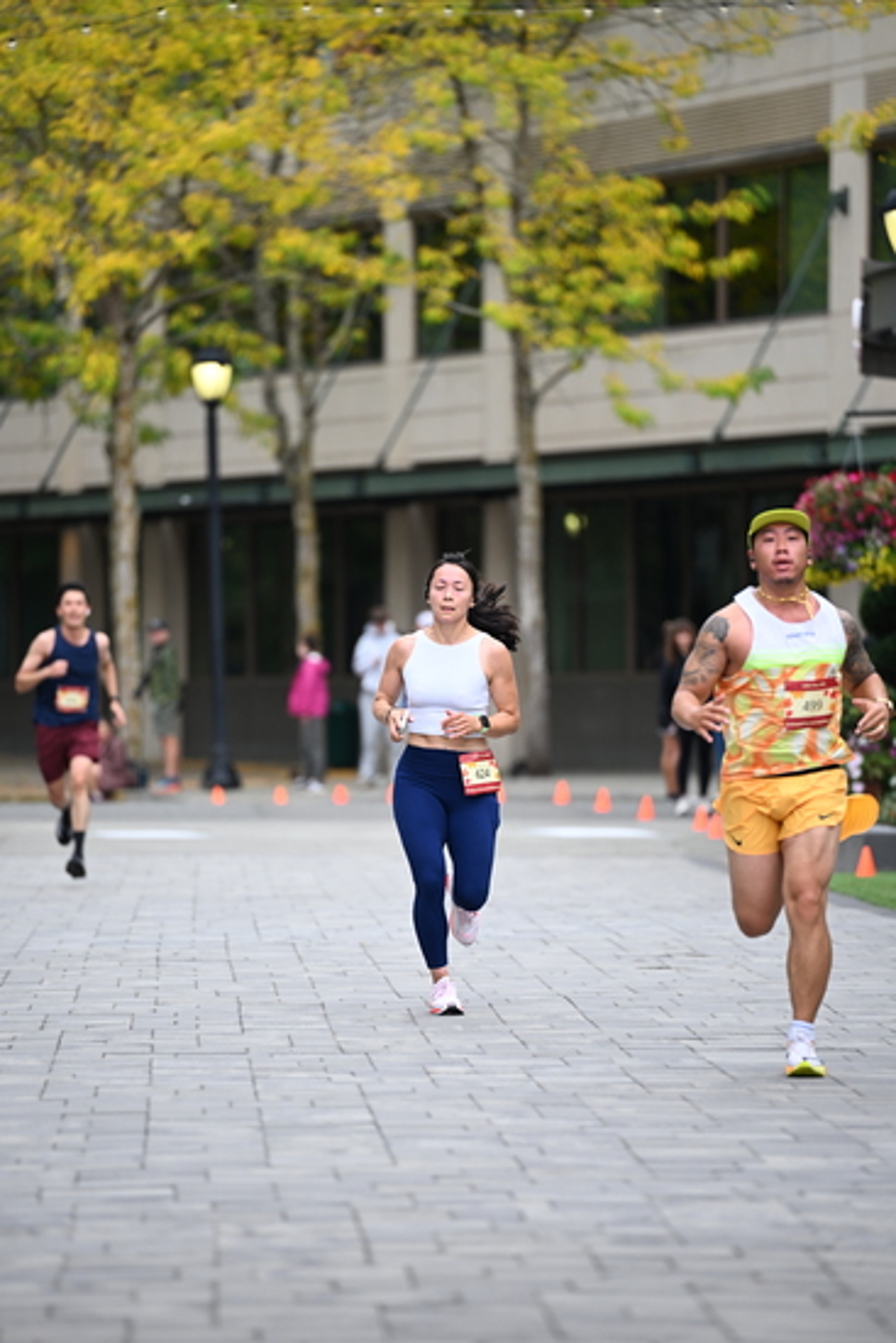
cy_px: 672
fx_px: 7461
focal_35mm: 200
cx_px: 448
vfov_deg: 10.3
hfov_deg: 6.9
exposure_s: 1/2000
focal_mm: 200
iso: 640
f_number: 2.8
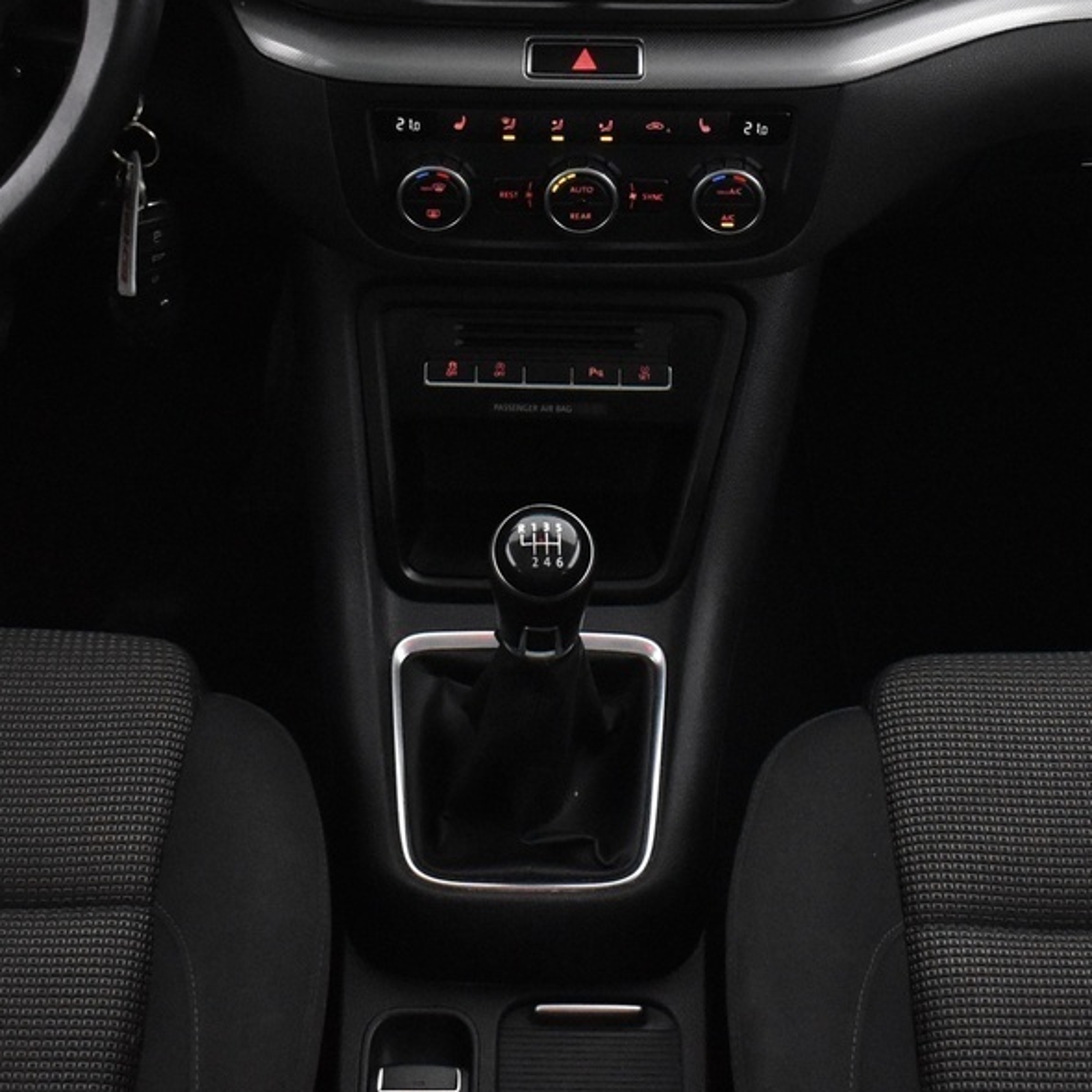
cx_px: 549
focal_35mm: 63
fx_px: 2248
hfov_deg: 27.3
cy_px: 135
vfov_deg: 26.5
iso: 3200
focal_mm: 18
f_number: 3.5
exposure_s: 1/50
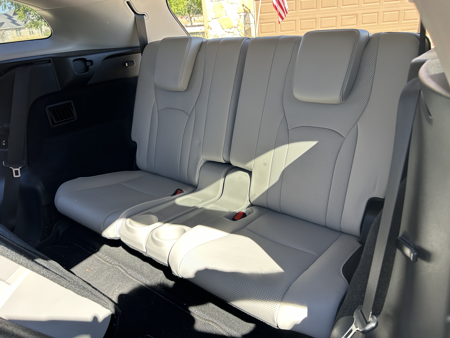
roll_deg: +5.7
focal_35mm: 26
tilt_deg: -24.8
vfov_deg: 53.1
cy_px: 169
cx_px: 225
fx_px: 338
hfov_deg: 67.3
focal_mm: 5.7
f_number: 1.5
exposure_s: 1/362
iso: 50
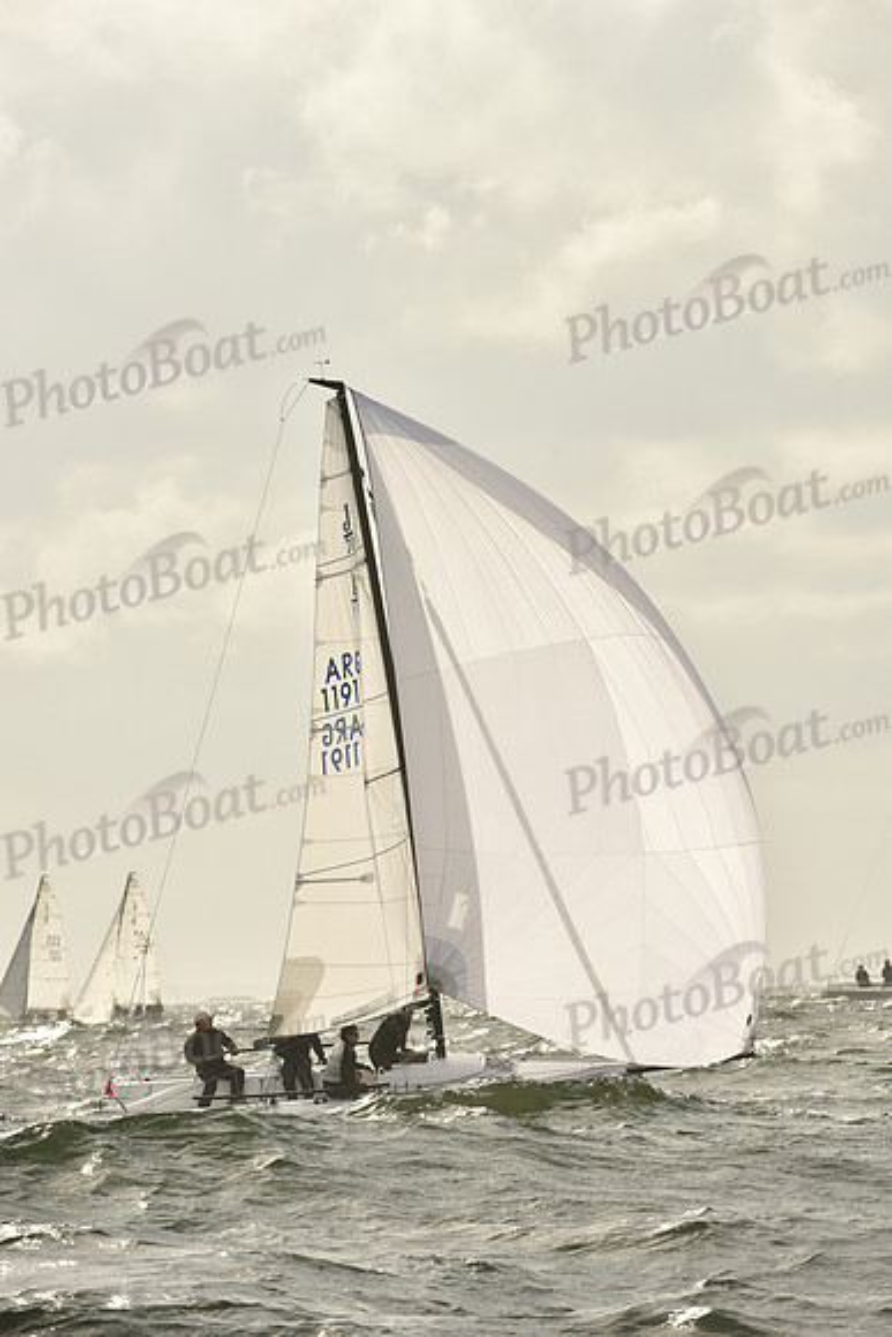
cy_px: 668
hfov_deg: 4.0
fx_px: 12628
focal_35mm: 340
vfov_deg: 6.1
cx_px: 446
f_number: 9
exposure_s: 1/1250
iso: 320
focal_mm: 340
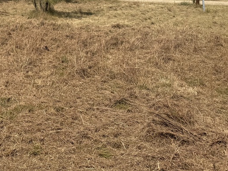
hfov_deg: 27.0
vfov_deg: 21.2
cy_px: 2
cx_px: -11
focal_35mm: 67
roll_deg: +0.5
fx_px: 441
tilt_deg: -1.3
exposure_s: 1/7353
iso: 80
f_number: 1.78
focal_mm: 6.76
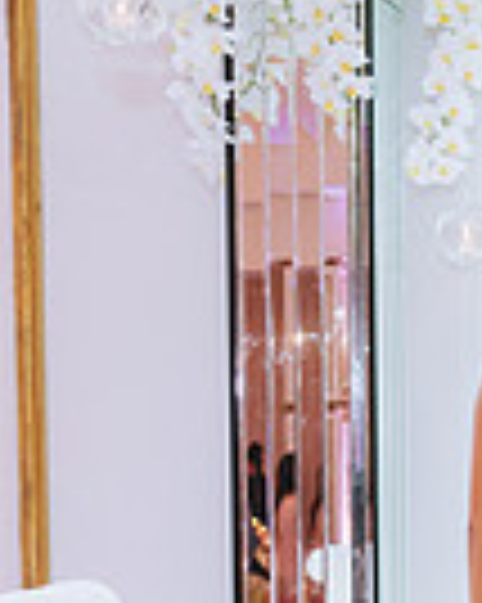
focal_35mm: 110
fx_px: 1964
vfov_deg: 17.1
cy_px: 610
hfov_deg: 12.6
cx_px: 892
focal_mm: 27
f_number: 2.8
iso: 800
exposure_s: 1/200
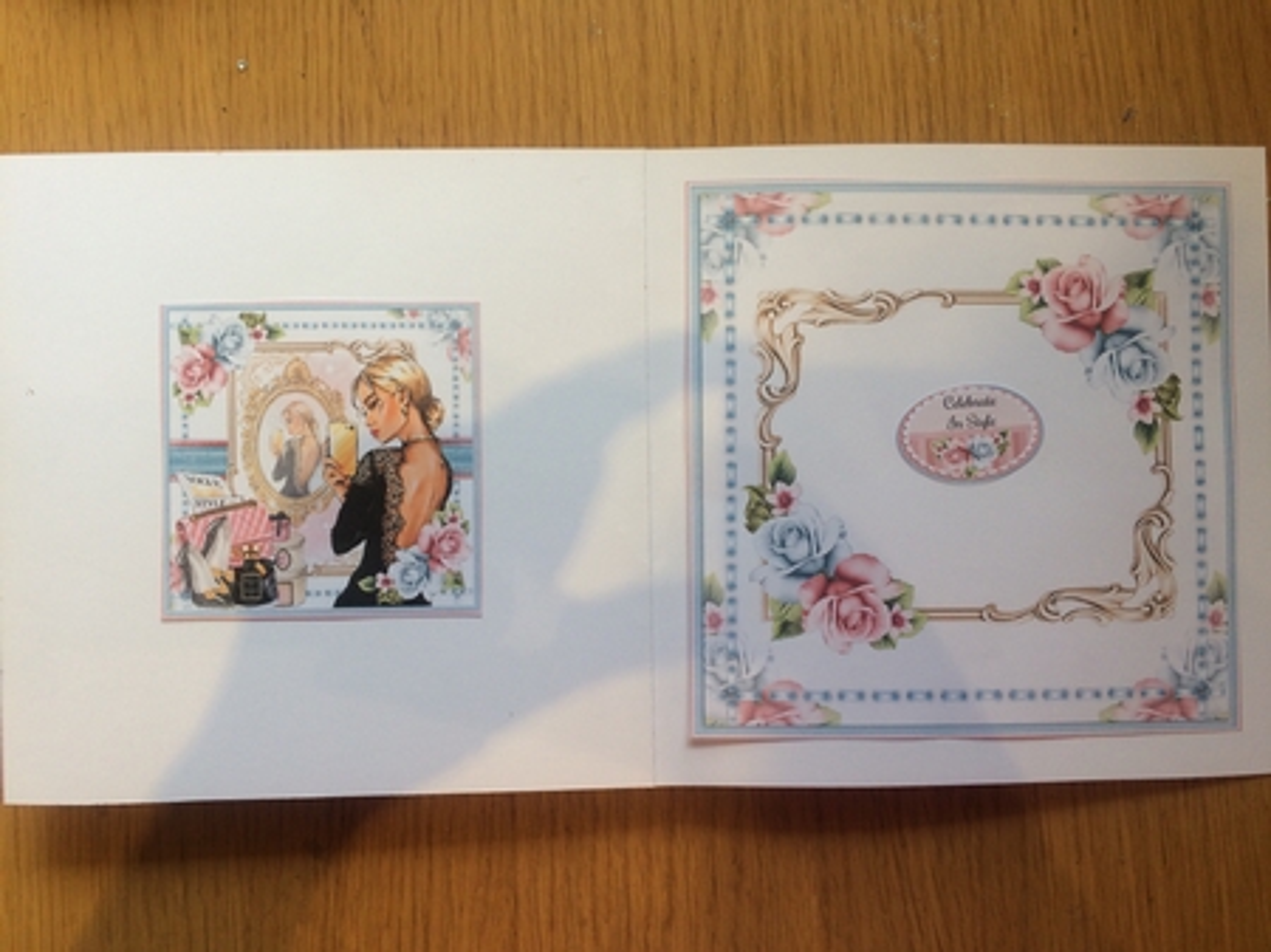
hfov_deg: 61.7
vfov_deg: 48.2
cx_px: 636
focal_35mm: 29
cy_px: 476
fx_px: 1064
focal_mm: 4.15
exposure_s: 1/100
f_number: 2.2
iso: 40
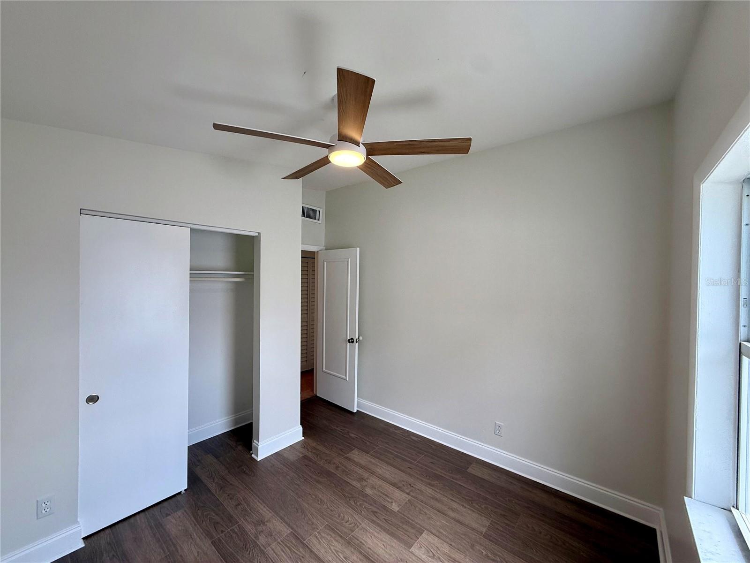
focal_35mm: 14
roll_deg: -0.7
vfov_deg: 85.7
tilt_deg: -0.2
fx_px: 303
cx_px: 375
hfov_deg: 102.1
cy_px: 282
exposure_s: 1/170
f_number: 2.2
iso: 64
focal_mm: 2.22
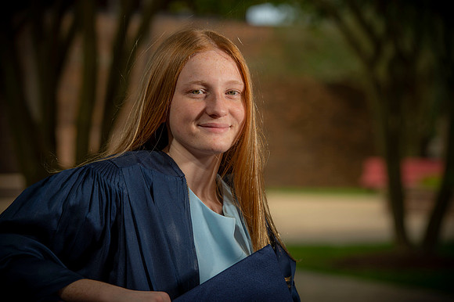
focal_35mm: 140
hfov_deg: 14.7
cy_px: 151
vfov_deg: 9.8
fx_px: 1764
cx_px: 227
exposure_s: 1/250
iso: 80
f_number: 5.6
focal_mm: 140
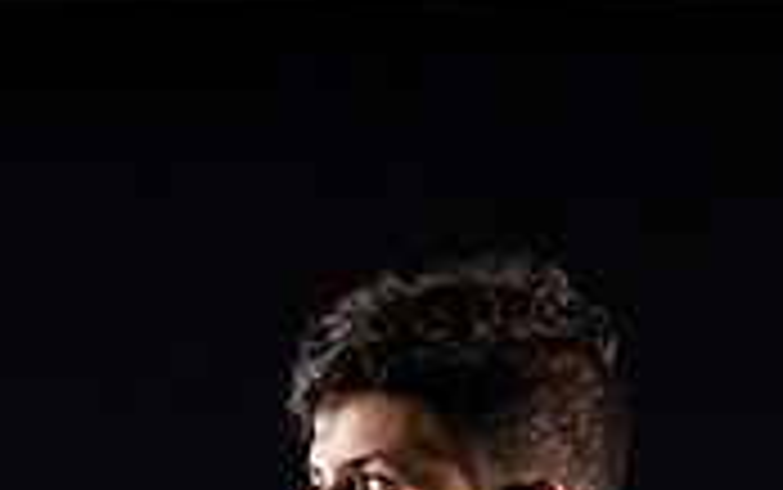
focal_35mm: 344
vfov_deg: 3.8
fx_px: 7345
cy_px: 852
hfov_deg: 6.1
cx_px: 432
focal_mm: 101
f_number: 4
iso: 200
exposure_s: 1/160
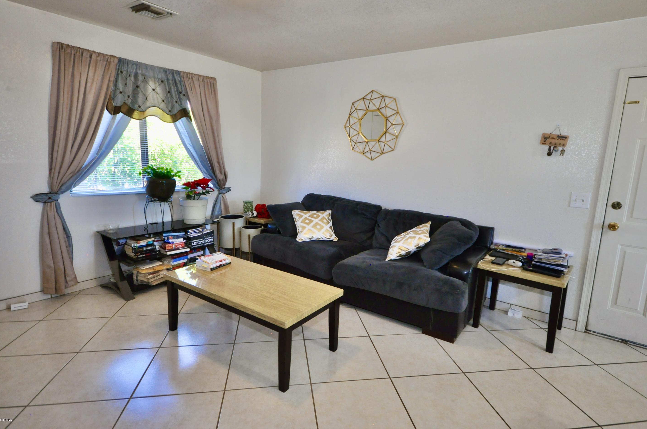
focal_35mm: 19
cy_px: 208
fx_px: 341
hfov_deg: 87.0
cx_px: 333
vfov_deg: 64.4
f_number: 4.5
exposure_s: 1/50
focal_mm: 12
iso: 800
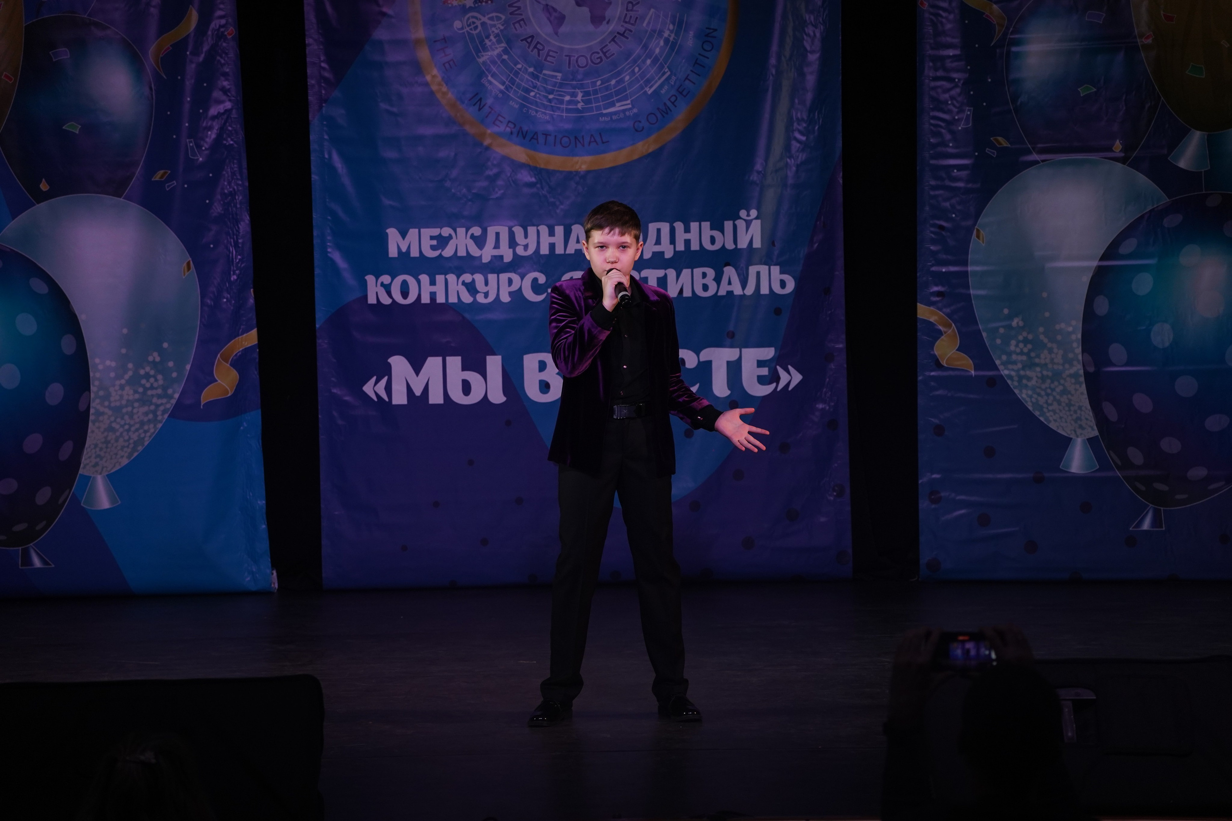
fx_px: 4449
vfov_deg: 10.6
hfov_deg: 15.8
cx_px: 616
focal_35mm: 130
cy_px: 410
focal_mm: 130
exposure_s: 1/250
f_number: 5.6
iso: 1600
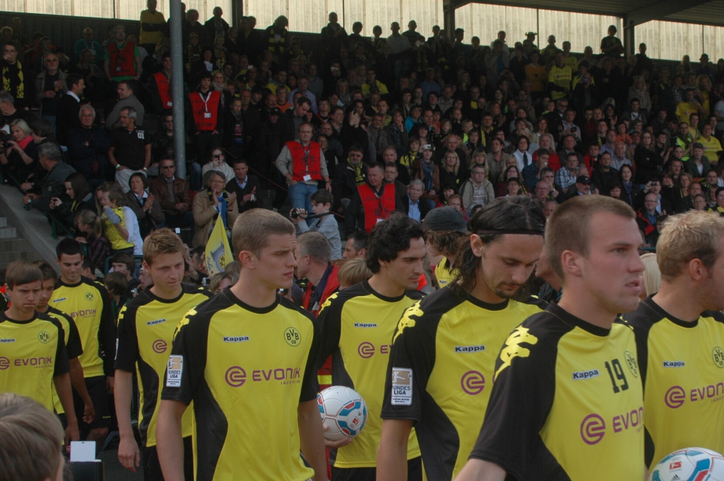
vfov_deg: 18.9
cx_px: 510
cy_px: 338
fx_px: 1442
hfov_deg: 27.9
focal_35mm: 72
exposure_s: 1/200
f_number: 7.1
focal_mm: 31
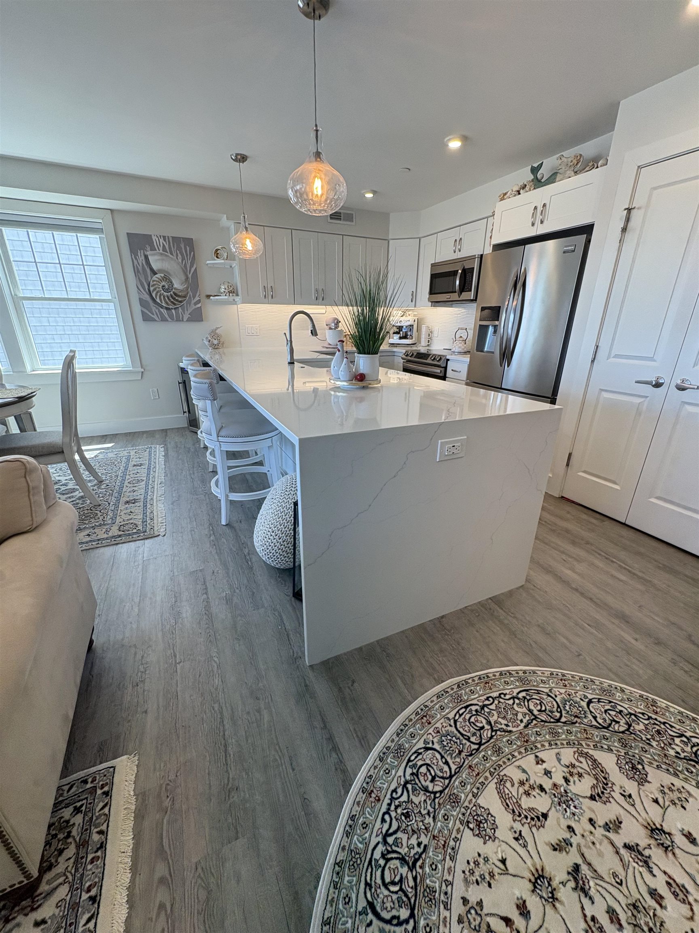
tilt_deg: -20.3
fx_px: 377
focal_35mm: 14
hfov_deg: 85.7
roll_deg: +0.6
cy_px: 466
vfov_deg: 102.1
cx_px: 350
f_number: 2.2
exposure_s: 1/120
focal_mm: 2.22
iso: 125
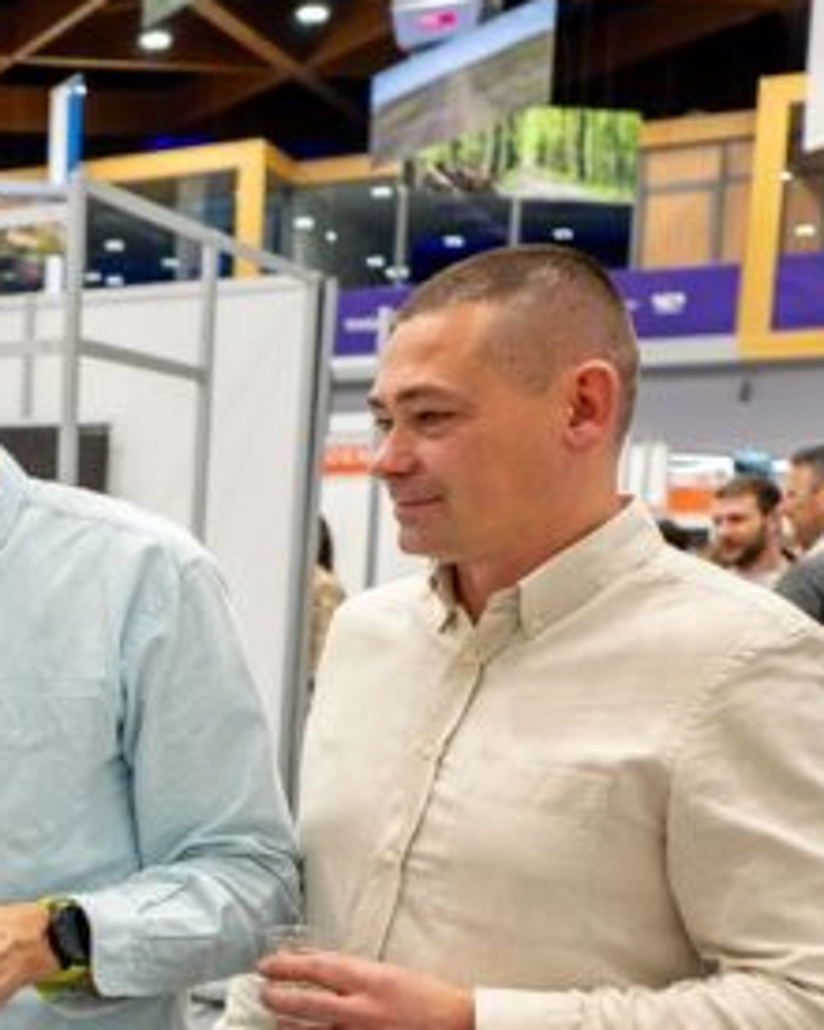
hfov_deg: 20.4
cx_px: -442
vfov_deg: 29.2
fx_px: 1920
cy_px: 852
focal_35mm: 63
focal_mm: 24
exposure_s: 1/125
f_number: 2.8
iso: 1250
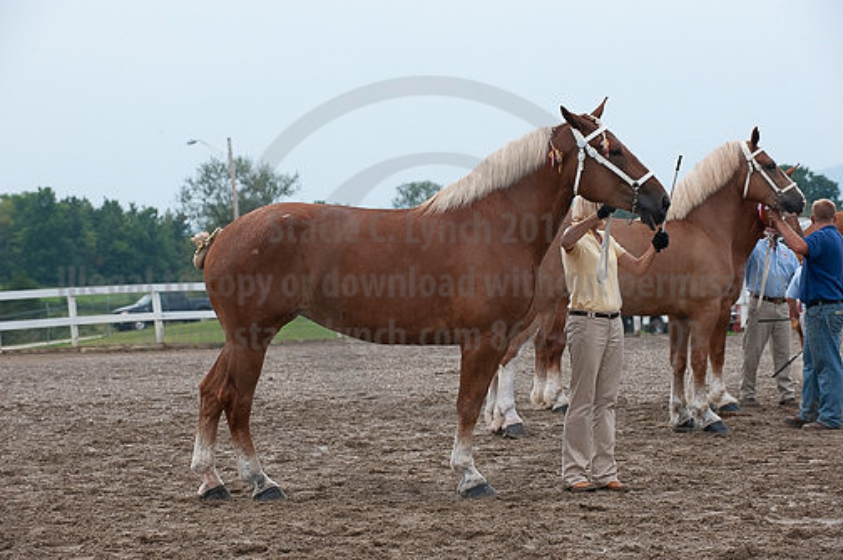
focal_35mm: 150
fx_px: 3509
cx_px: 422
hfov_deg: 13.7
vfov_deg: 9.1
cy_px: 280
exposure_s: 1/1250
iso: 1000
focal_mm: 150
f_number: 5.6
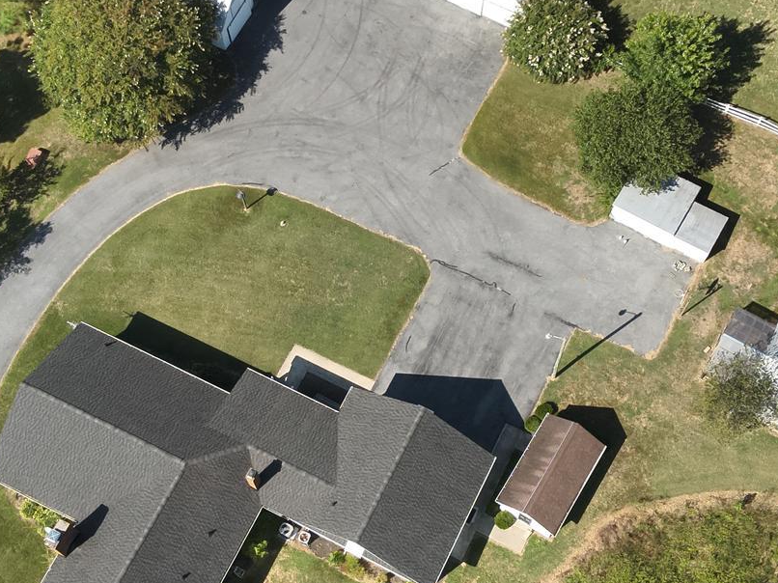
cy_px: 273
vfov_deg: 24.0
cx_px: 405
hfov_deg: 31.7
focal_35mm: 61
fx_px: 1371
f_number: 2.8
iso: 100
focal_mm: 4.4
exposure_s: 1/725
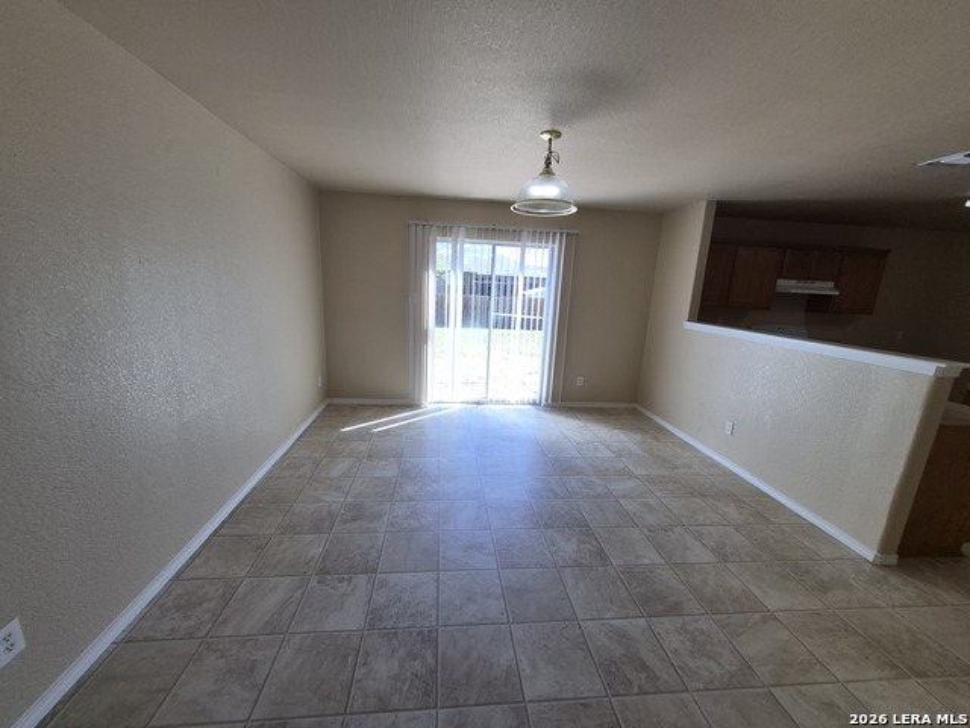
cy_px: 364
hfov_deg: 106.2
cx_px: 485
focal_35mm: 13
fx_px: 364
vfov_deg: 89.9
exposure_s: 1/174
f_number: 2.2
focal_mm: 1.74
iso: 40
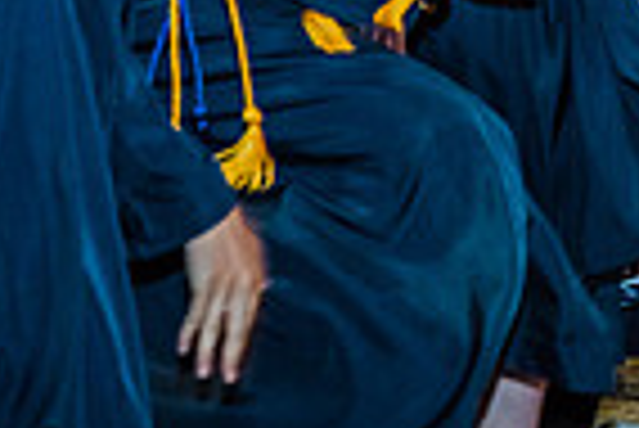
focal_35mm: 318
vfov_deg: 4.3
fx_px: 5650
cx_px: 1166
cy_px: -367
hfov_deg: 6.3
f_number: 4.5
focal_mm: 78
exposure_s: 1/100
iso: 800
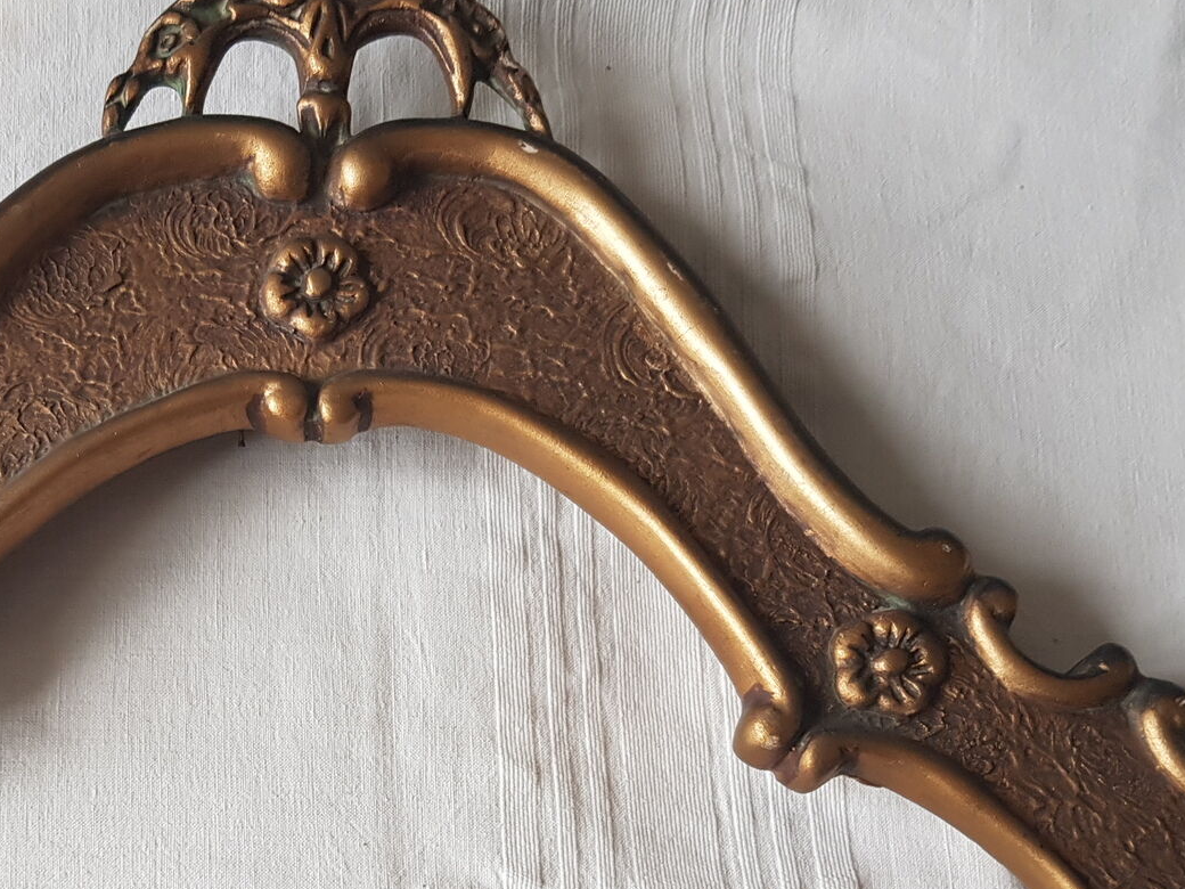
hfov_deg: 37.6
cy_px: 766
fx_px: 1712
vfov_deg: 28.2
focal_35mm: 50
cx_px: 350
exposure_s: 1/50
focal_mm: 4.2
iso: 100
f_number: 1.7
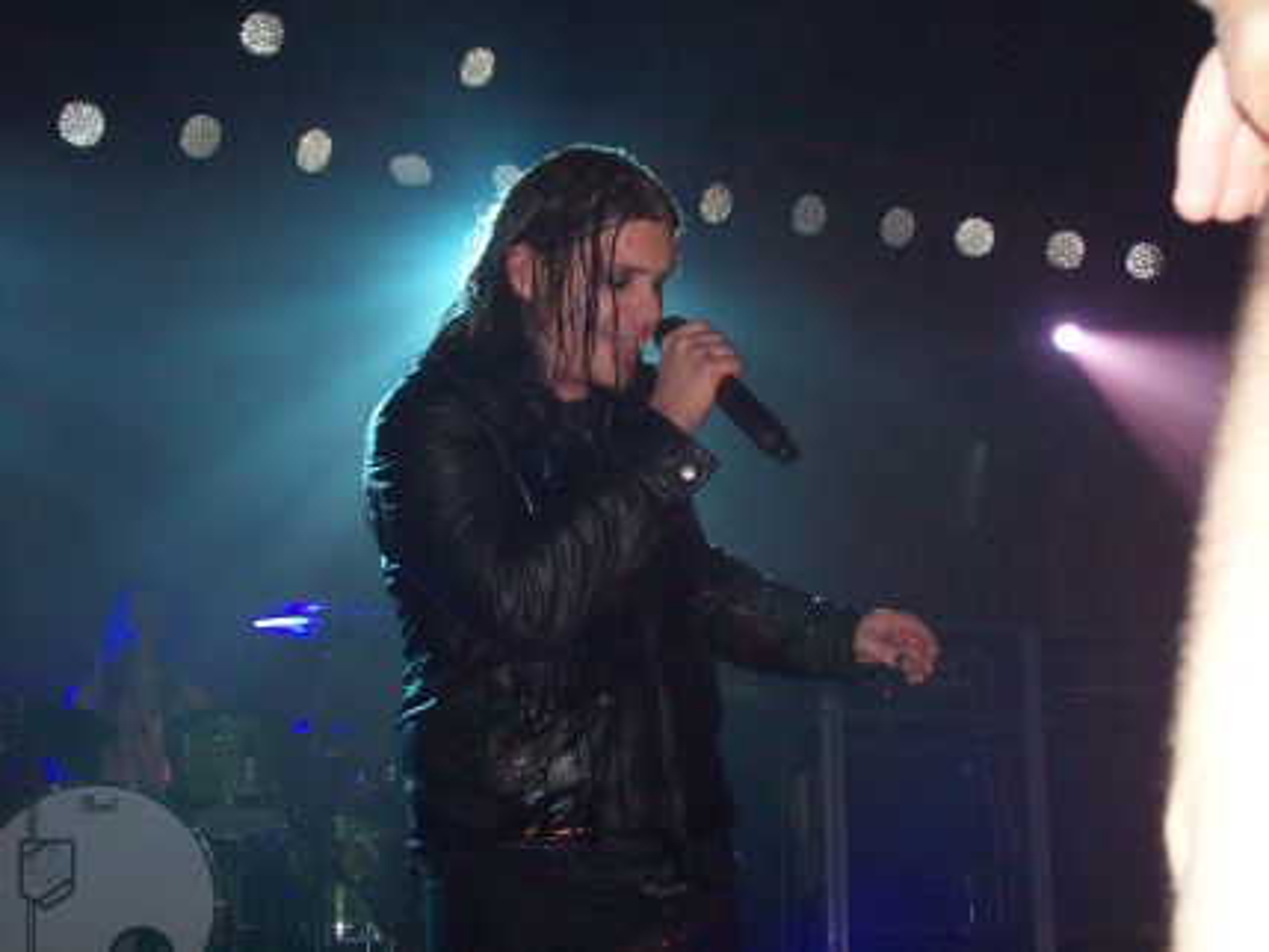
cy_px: 476
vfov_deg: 26.1
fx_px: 2053
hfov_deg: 34.3
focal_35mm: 56
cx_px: 634
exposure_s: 1/83.6
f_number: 3.4
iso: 140
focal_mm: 9.4
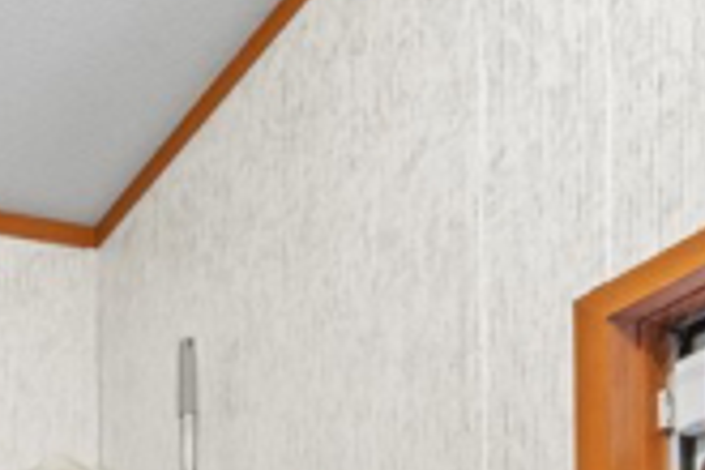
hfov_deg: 24.5
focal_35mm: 68
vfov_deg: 15.0
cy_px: 1021
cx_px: -286
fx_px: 1332
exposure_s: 4
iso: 400
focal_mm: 10
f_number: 11
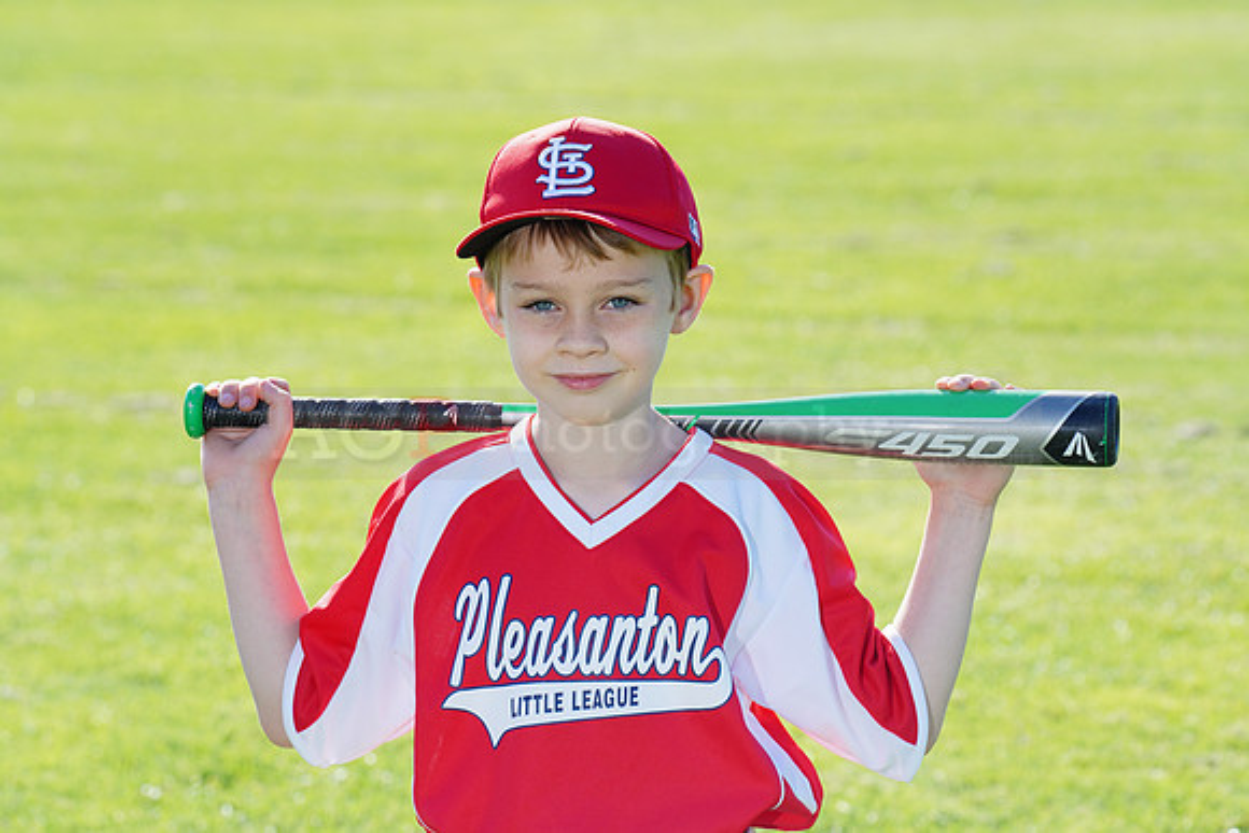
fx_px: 6316
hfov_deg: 11.3
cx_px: 624
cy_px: 416
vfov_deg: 7.5
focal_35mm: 182
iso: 200
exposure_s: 1/200
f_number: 9
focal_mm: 182
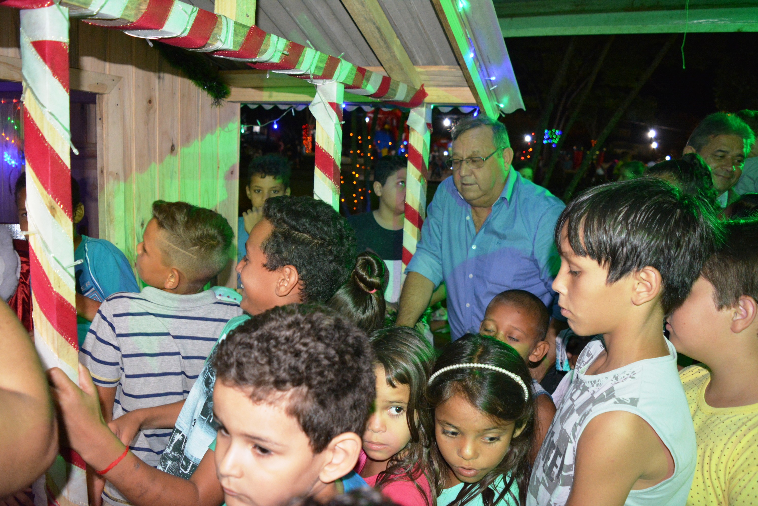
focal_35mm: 27
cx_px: 379
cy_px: 253
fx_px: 569
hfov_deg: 67.3
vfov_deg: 48.0
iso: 2000
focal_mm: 18
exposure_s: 1/60
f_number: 3.5
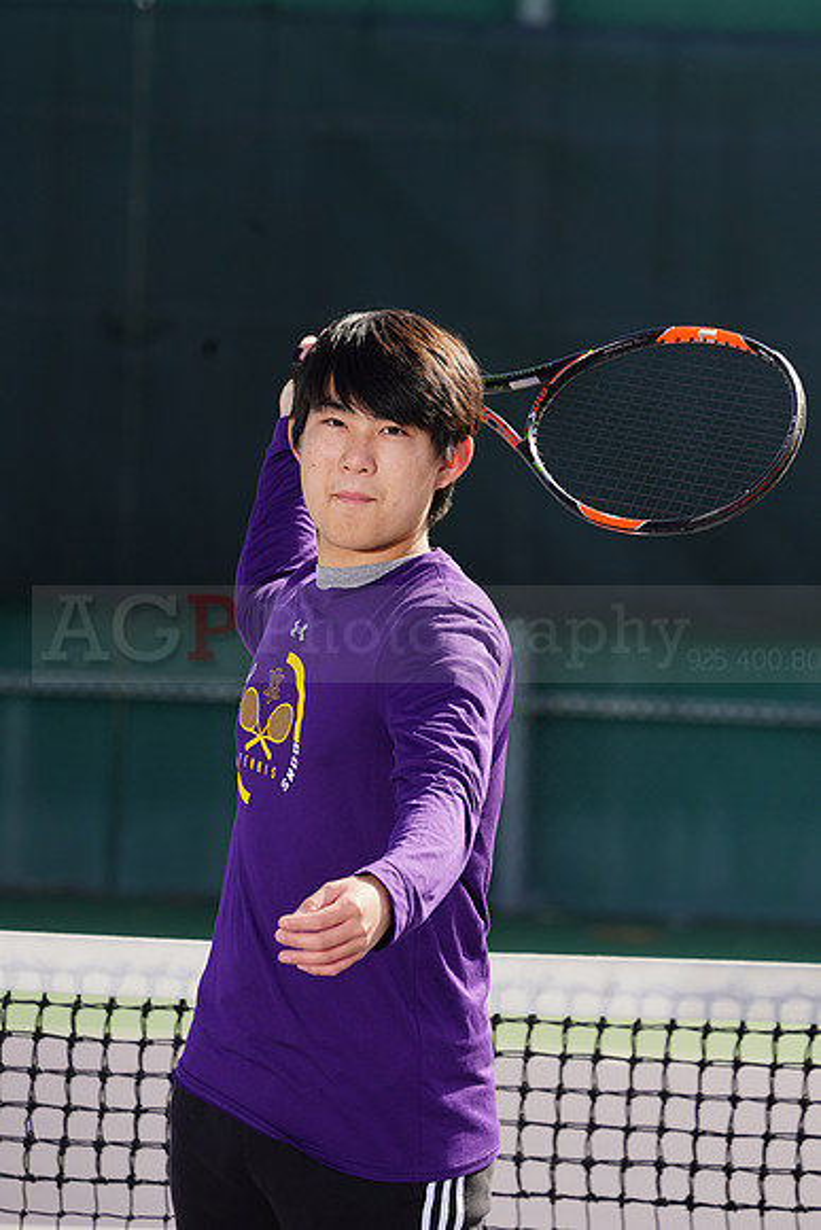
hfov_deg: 4.7
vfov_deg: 7.0
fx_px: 10050
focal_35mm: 294
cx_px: 410
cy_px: 615
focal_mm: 294
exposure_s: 1/250
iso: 100
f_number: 8
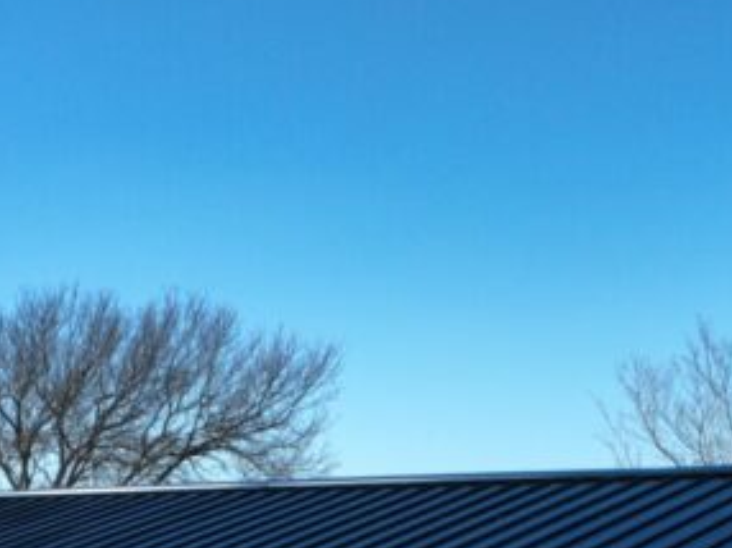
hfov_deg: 22.8
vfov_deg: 15.4
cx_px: 346
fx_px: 1817
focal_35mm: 86
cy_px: 900
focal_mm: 12.29
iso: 110
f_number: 2.8
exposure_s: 1/2000
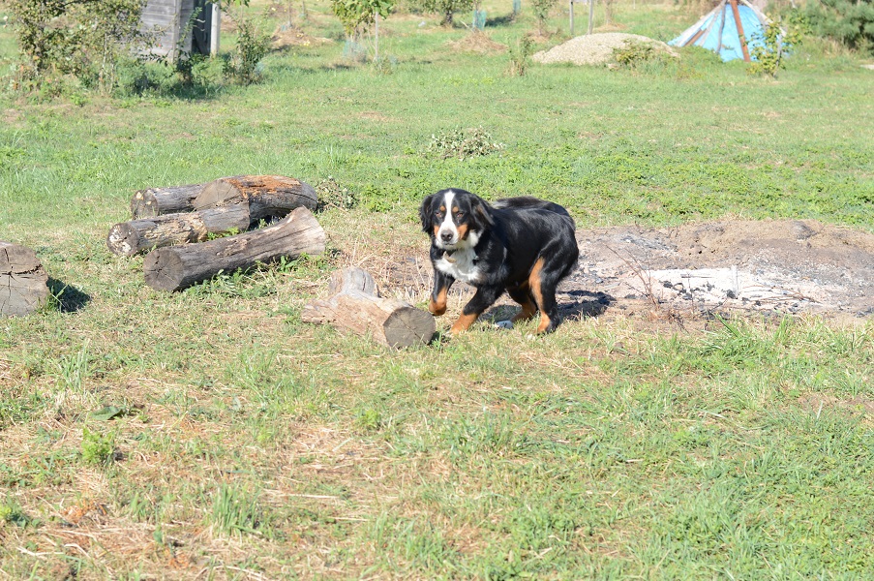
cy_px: 290
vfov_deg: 18.1
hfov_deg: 27.0
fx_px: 1819
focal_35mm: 75
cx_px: 437
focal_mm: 50
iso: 100
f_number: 5
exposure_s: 1/320
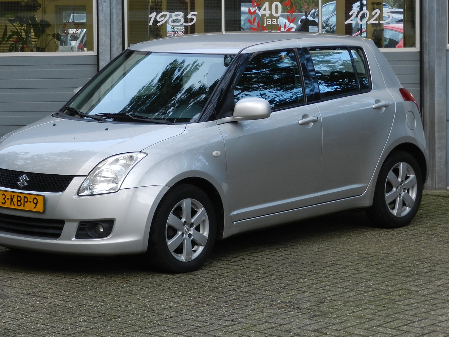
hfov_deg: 14.8
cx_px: 204
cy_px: 162
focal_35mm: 133
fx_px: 1725
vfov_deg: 11.2
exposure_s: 1/40
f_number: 4.8
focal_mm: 20.5
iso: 160
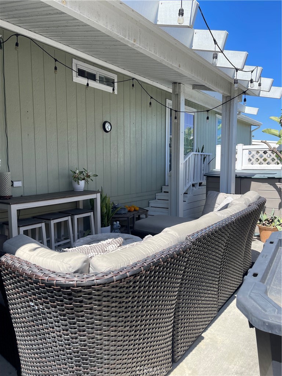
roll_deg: -0.4
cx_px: 141
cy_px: 188
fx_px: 272
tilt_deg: -4.8
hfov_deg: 54.9
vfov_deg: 69.4
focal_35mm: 25
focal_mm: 5.1
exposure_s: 1/1152
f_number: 1.6
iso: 32
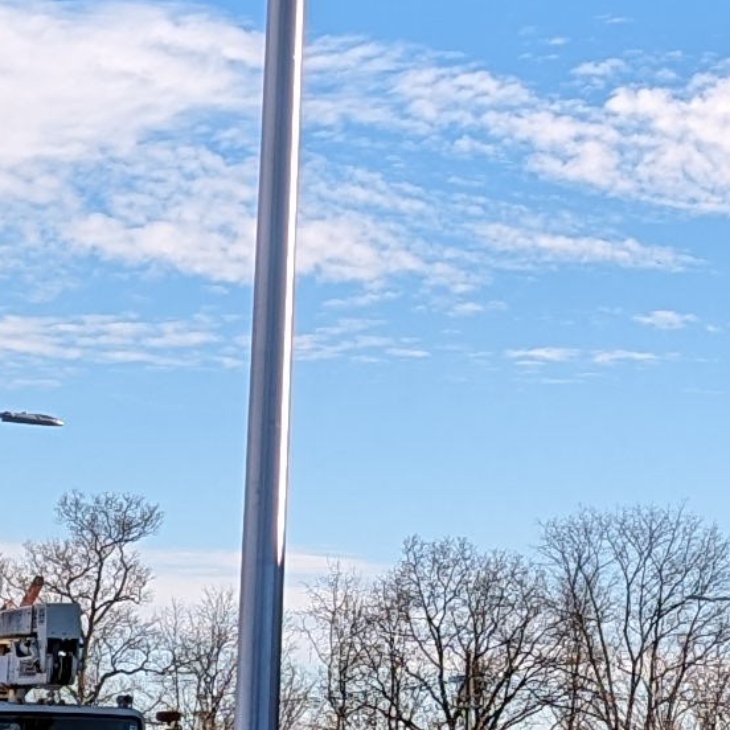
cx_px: 602
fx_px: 3746
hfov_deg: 11.1
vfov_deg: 11.1
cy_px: 288
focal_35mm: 157
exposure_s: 1/1572
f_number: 1.85
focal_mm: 6.81
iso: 47
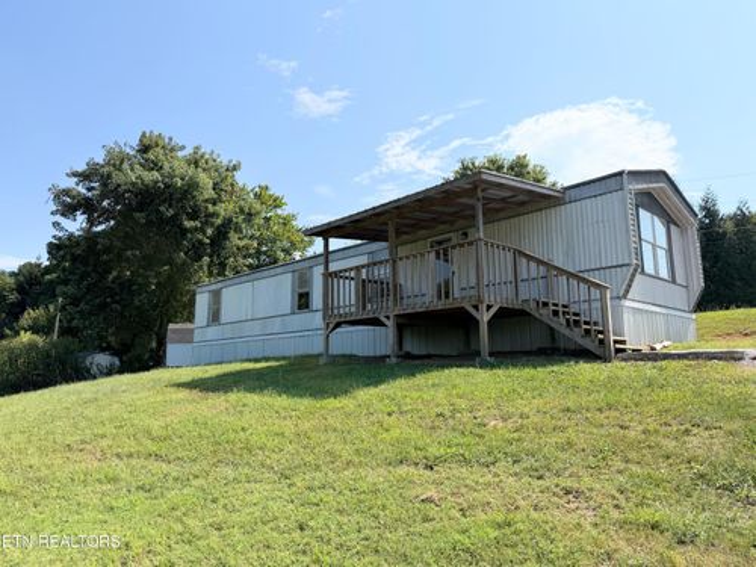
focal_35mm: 24
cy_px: 284
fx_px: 524
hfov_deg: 71.6
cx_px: 378
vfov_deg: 56.8
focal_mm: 6.76
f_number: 1.78
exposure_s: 1/7353
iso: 100
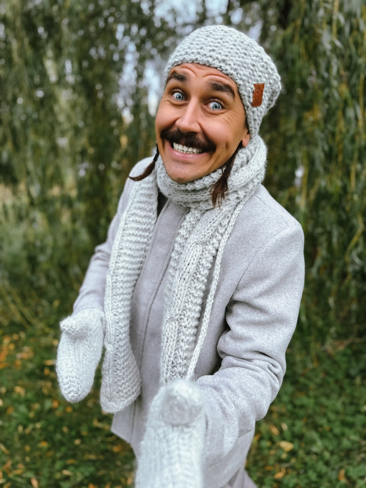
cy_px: 244
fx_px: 338
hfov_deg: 56.8
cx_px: 183
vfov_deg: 71.6
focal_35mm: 24
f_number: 1.8
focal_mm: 6.76
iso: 64
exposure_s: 1/270
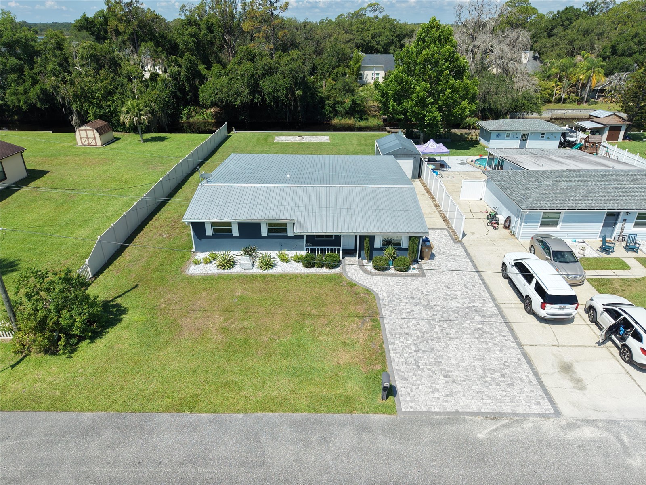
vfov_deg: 56.8
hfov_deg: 71.6
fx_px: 448
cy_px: 242
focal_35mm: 24
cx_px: 323
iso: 250
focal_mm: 8.67
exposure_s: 1/5000
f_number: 1.8
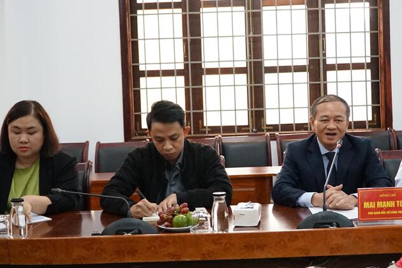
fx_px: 525
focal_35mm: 47
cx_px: 239
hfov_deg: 41.7
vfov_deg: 28.6
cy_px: 130
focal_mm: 25
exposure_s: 1/800
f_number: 4
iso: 6400
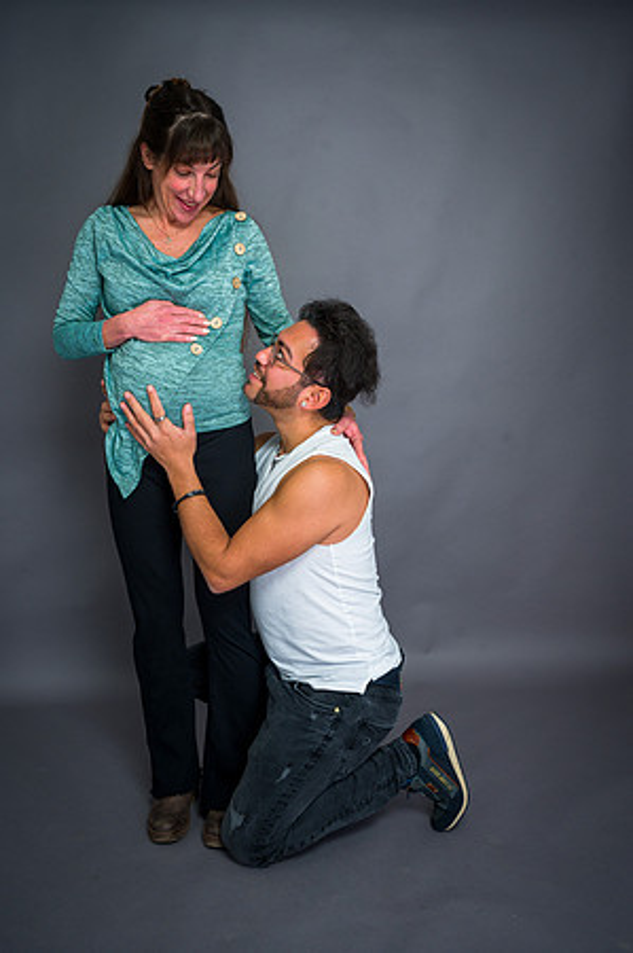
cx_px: 316
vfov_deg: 56.6
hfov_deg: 39.3
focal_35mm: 34
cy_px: 476
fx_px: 886
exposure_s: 1/125
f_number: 6.3
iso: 200
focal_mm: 33.5
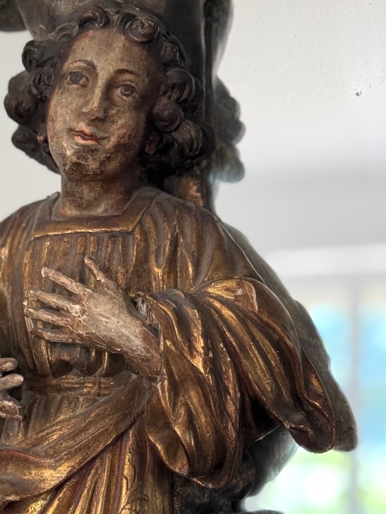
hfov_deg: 18.5
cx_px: 78
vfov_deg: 24.6
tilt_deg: -0.6
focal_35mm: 79
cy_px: 354
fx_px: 1174
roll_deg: +1.7
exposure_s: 1/65
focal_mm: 6.76
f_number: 1.78
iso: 160
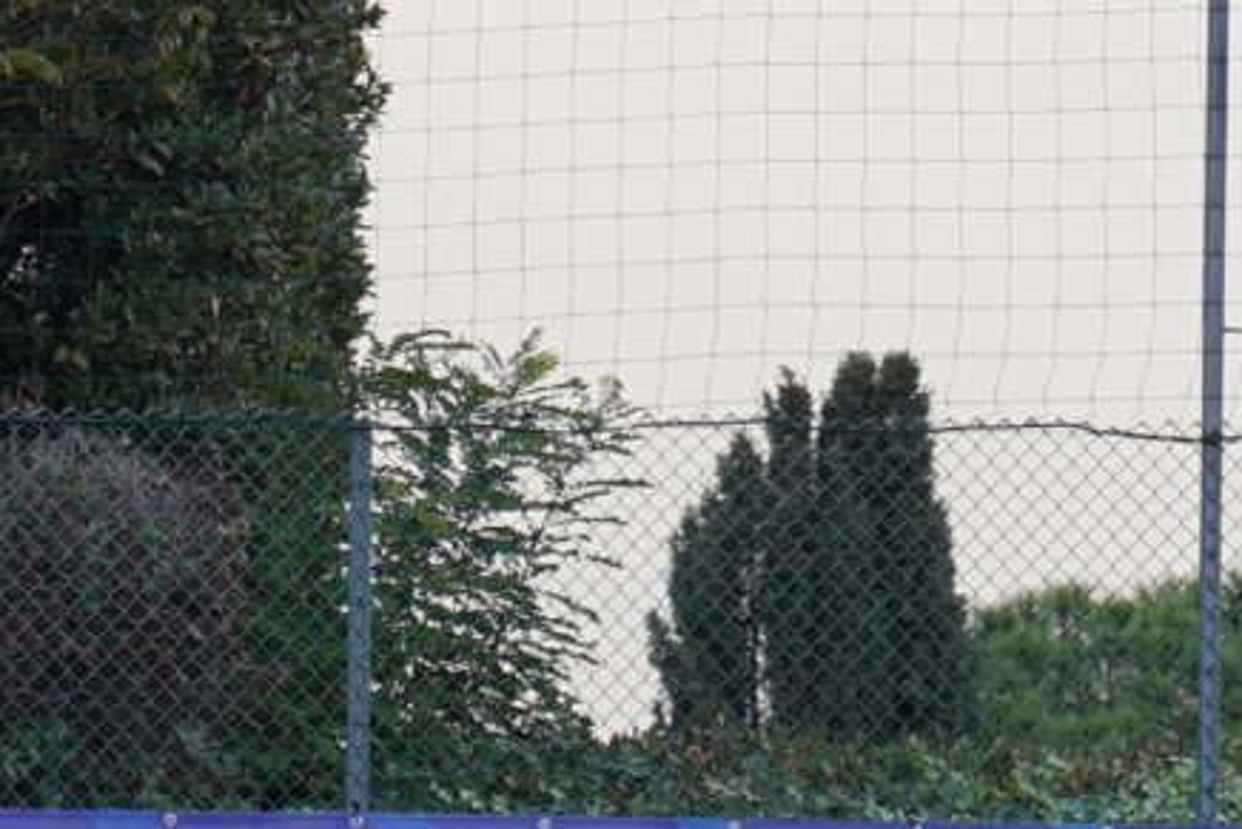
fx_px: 21085
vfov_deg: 2.3
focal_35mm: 611
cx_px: 997
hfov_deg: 3.4
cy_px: -192
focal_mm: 104
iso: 160
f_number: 4.5
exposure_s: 1/125
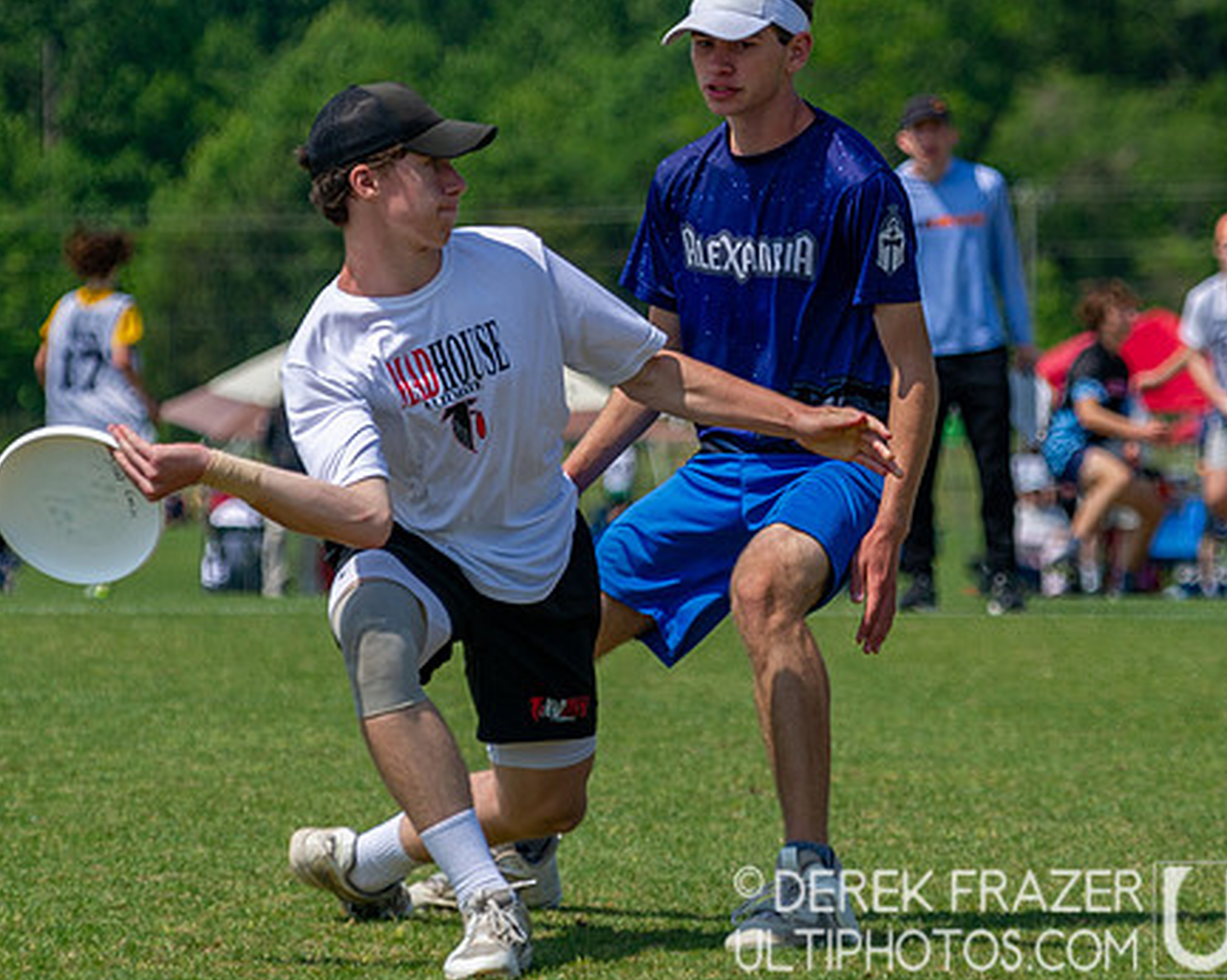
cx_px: 818
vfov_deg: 5.1
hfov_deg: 6.3
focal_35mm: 305
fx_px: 11071
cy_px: 247
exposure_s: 1/3200
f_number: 4
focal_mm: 145
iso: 220
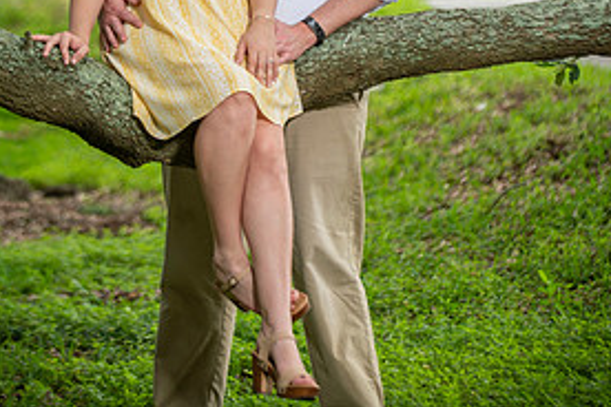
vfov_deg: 8.8
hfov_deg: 13.2
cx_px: 289
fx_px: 2630
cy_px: 27
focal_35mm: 155
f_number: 2.8
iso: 125
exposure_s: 1/100
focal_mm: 95
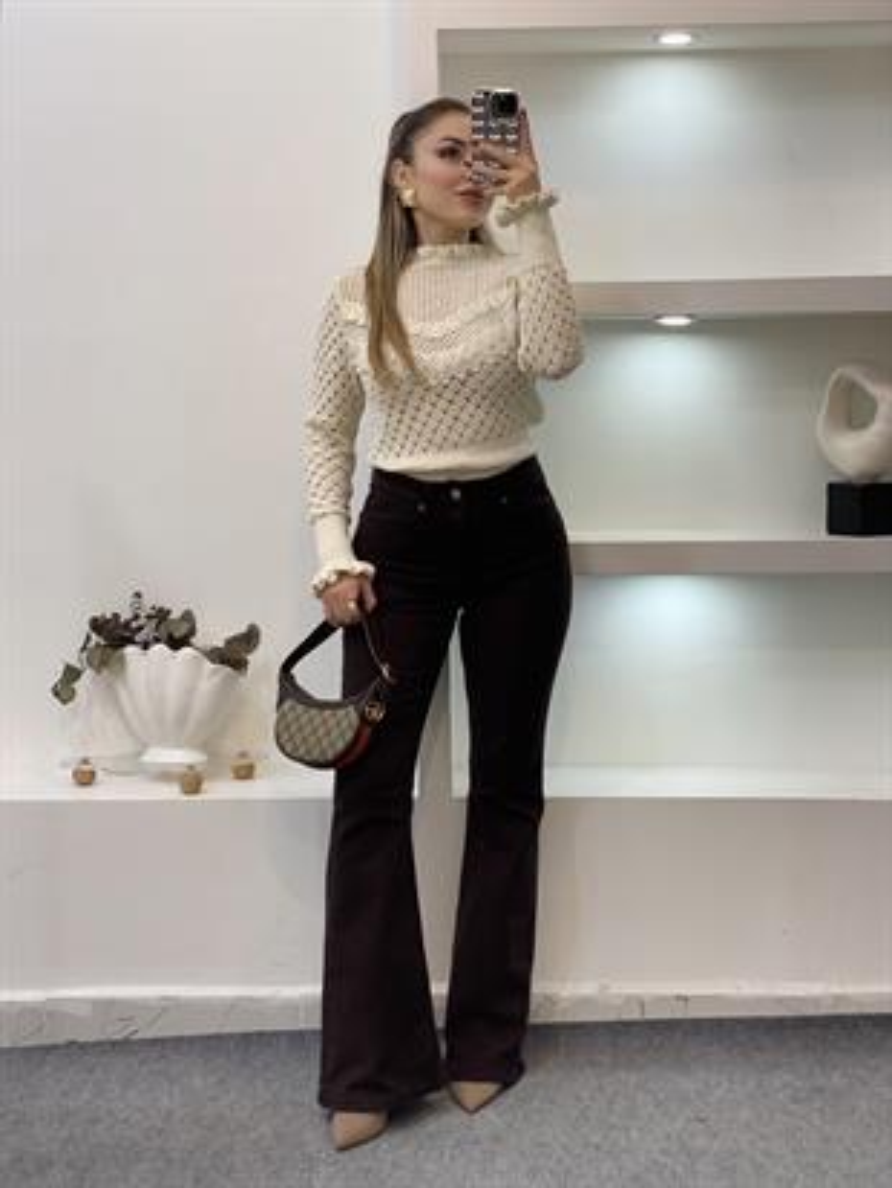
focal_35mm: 52
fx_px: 1786
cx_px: 446
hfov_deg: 28.0
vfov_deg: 36.8
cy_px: 594
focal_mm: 6
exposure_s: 1/100
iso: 80
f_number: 2
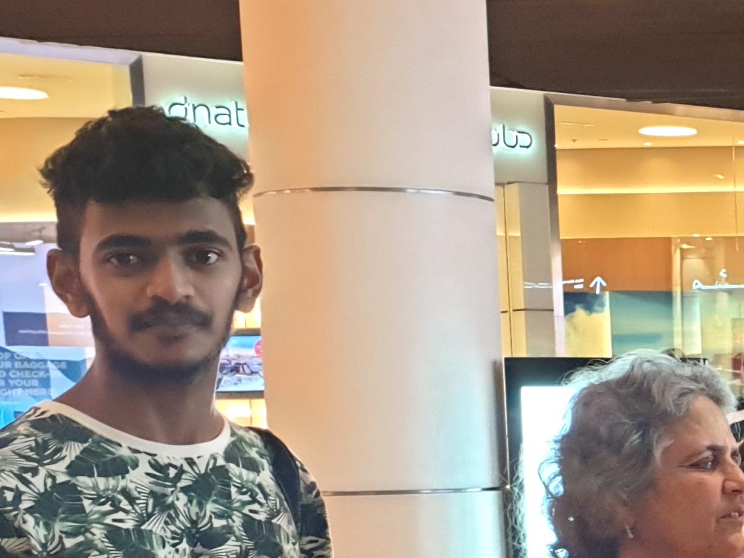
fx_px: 2042
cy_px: 629
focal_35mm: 95
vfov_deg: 15.1
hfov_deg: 18.2
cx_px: 1138
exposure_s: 1/33
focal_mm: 4.3
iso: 320
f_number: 2.4
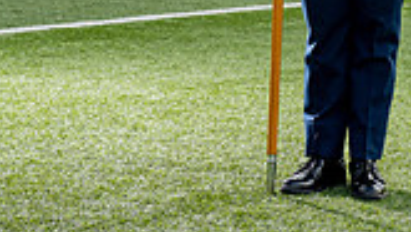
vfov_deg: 6.5
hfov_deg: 11.9
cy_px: -269
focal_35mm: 180
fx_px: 1963
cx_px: 339
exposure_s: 1/200
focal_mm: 63
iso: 320
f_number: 6.3
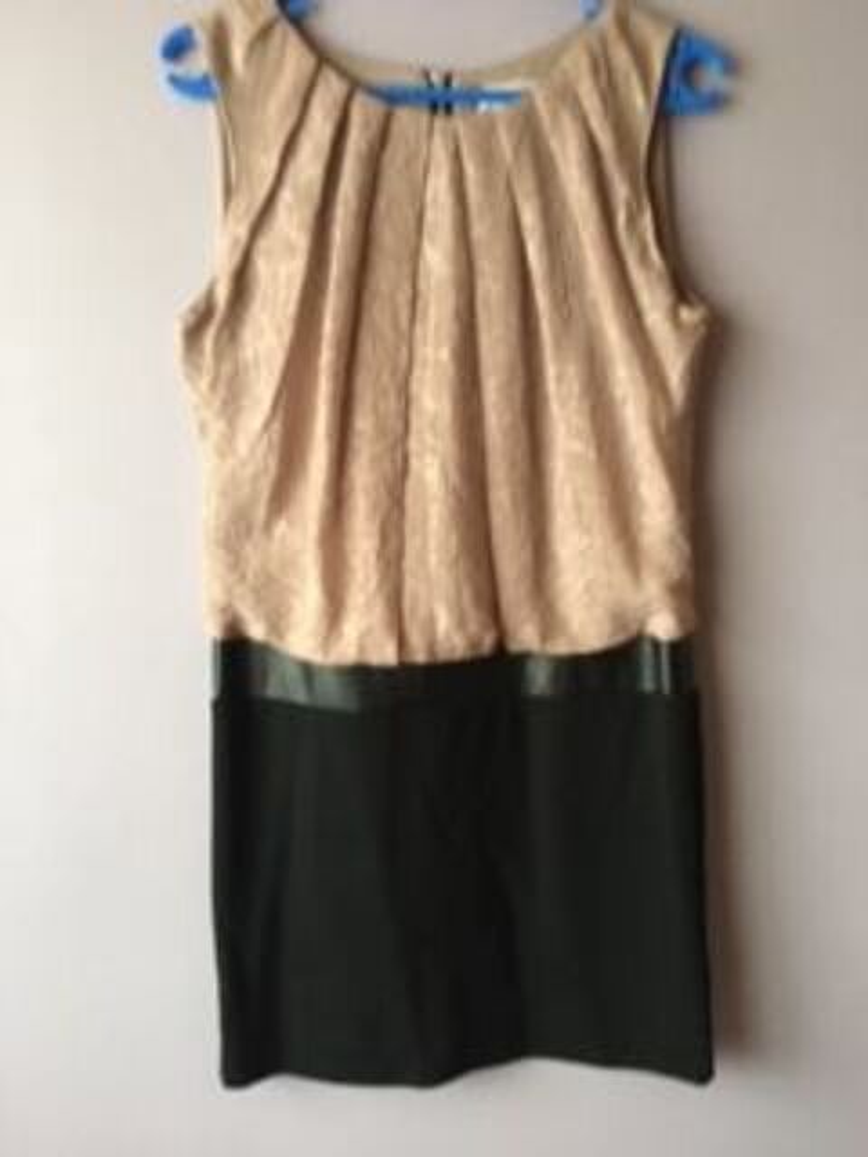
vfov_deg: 61.7
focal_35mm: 29
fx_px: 970
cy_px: 578
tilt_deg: -4.6
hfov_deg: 48.2
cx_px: 434
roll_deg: -0.6
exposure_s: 1/33
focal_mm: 4.15
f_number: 2.2
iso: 250
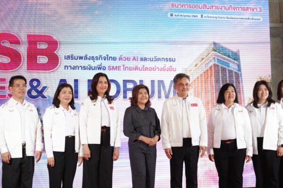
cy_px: 94
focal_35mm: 85
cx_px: 142
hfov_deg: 23.9
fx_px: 668
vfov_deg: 16.1
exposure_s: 1/1600
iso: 2000
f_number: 2
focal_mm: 85
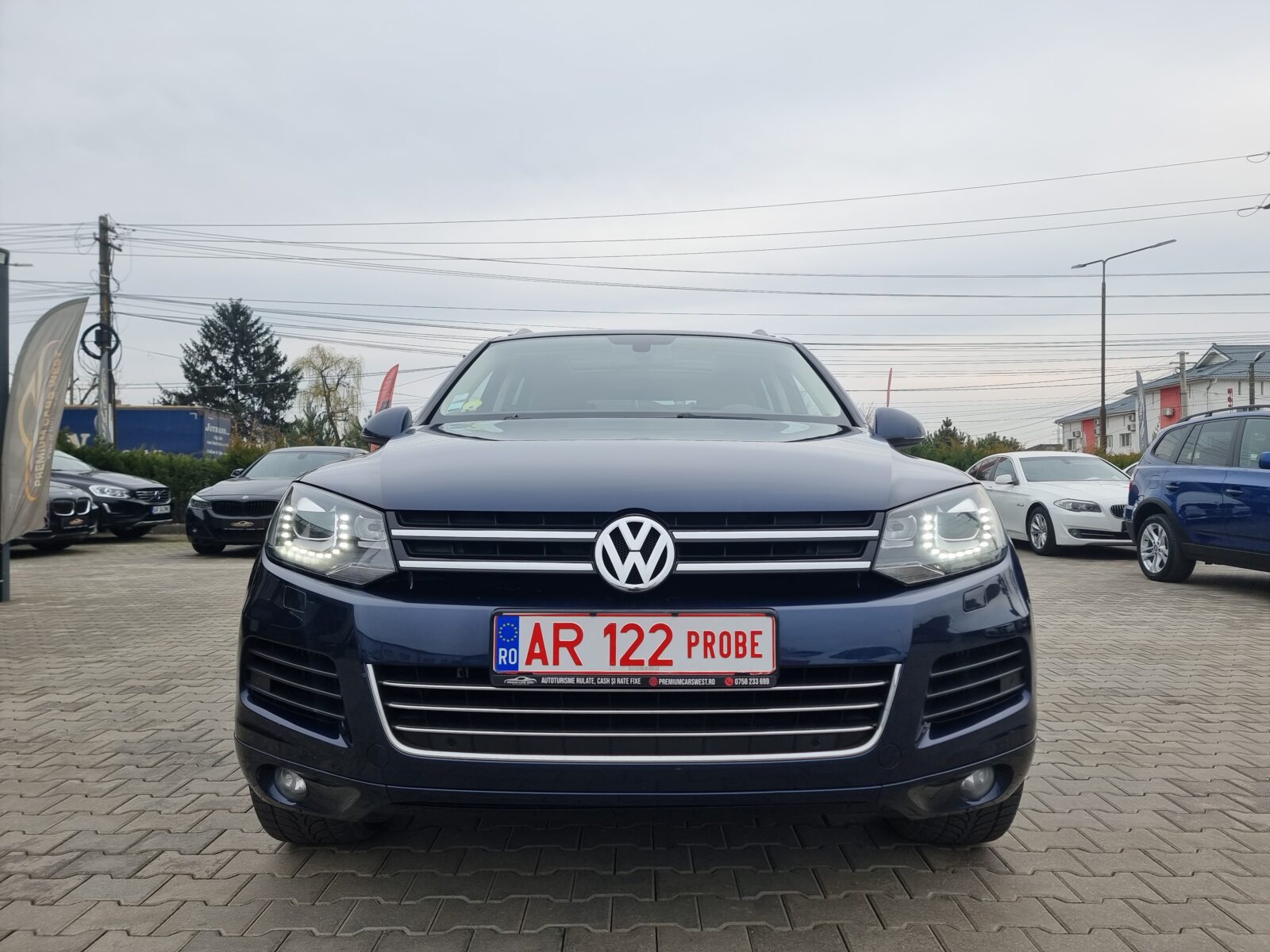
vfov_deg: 56.8
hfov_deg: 71.6
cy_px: 476
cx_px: 635
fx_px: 881
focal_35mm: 24
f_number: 1.8
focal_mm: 6.7
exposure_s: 1/351
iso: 50
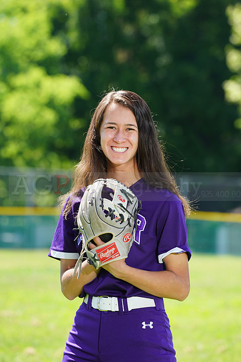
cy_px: 181
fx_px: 2925
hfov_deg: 4.7
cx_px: 120
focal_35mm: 291
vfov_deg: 7.1
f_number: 9
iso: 200
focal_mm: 291
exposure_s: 1/160
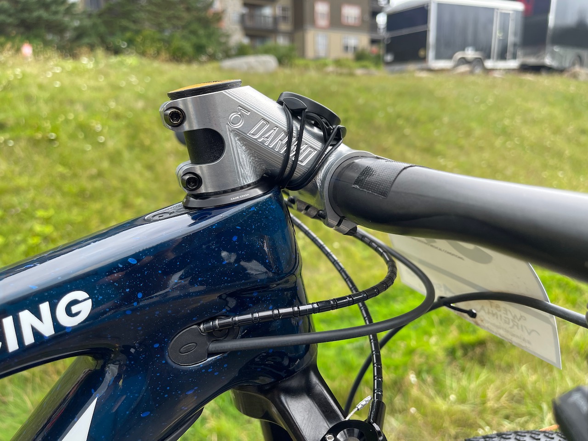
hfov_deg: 67.3
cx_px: 294
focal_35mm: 26
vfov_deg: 53.1
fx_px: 442
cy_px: 220
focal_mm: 5.1
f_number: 1.6
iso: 32
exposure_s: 1/786
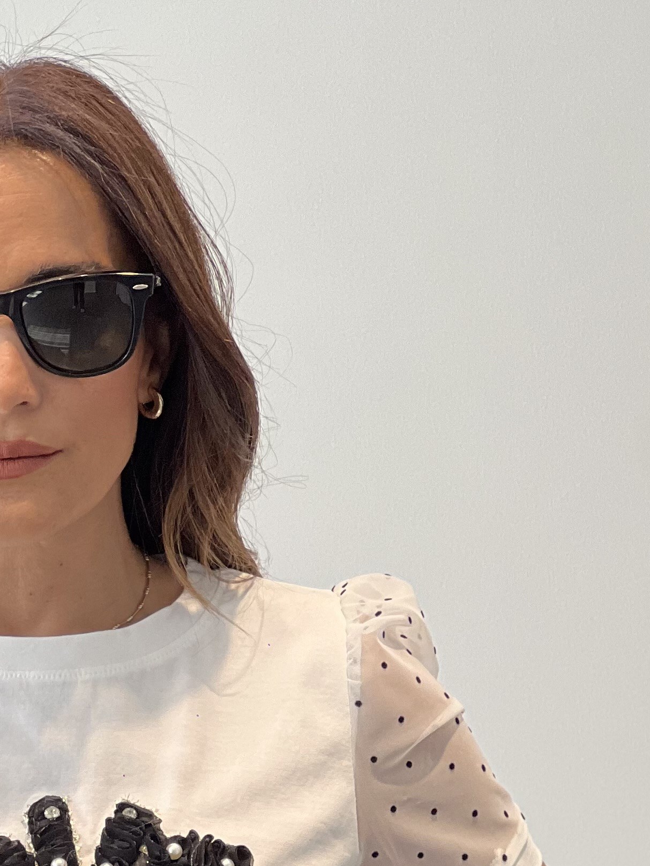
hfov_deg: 7.7
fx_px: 4806
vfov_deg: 10.2
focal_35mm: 192
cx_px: 13
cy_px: 997
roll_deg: +0.5
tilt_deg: -6.8
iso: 64
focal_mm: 9
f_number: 2.8
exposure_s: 1/121
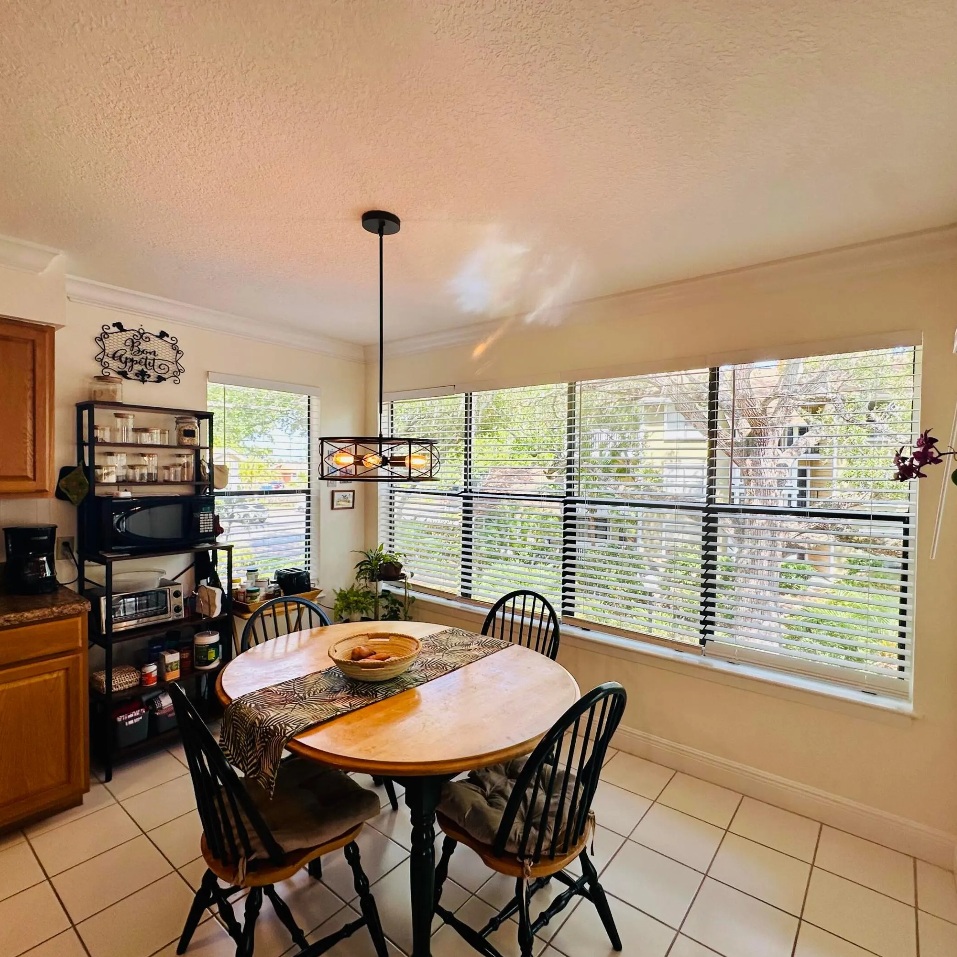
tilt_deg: -1.1
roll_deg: -0.5
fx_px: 532
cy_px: 484
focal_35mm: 17
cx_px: 487
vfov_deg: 84.0
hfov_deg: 84.0
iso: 40
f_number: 2.2
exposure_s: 1/140
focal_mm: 2.22
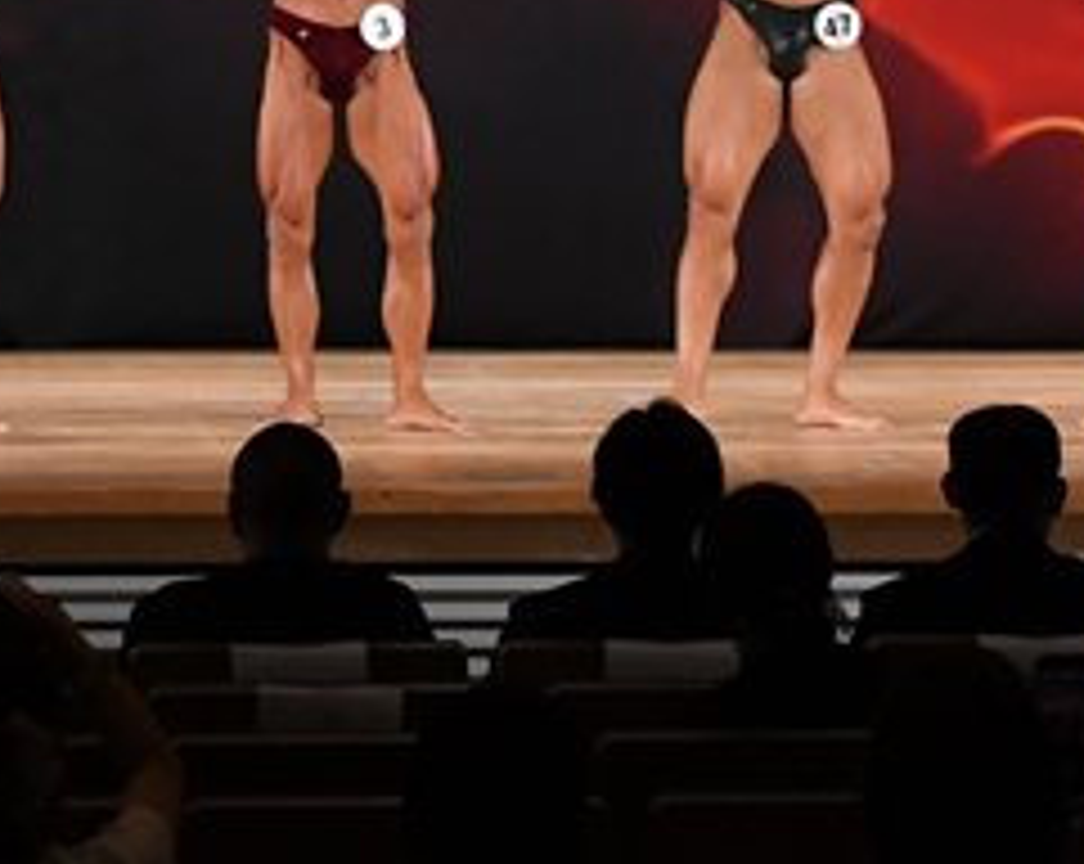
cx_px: 591
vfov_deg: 5.5
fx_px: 9001
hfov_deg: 6.9
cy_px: -94
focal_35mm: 281
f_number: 5.6
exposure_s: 1/400
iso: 3200
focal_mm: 62
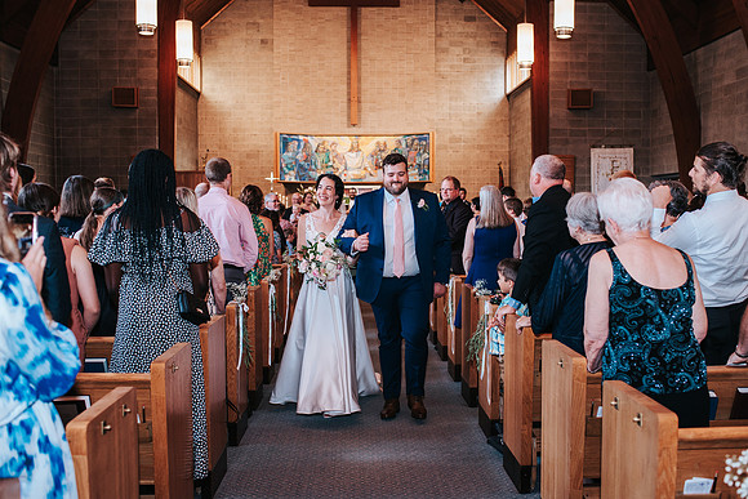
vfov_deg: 36.6
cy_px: 250
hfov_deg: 52.7
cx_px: 387
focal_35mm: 36
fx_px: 755
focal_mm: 35
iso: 1000
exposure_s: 1/125
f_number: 3.2
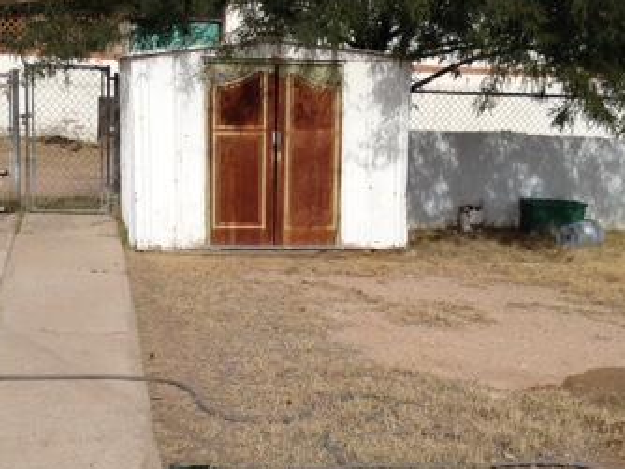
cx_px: 254
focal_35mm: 67
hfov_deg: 28.9
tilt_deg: -17.9
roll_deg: -1.8
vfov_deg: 21.9
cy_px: 282
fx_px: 1211
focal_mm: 4.28
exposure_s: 1/3067
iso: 50
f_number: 2.4
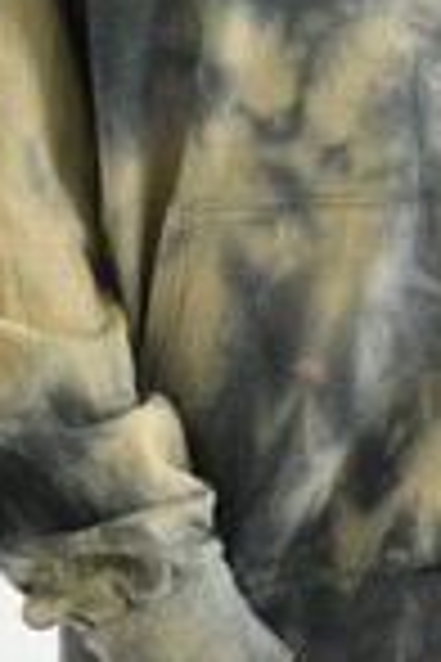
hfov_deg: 6.4
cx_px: 364
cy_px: -131
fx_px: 3914
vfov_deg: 9.5
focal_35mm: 213
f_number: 5.6
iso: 160
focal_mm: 58
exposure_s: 1/125
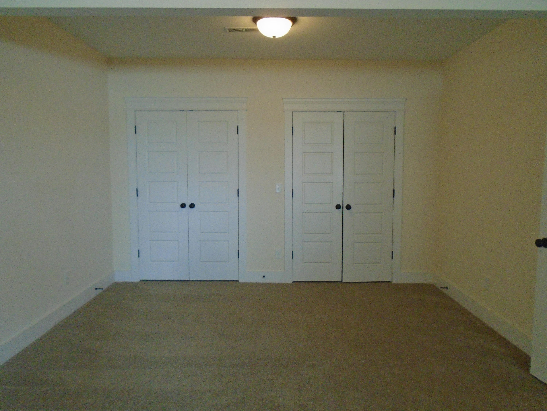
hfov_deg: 67.3
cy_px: 206
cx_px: 274
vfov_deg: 53.1
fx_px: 411
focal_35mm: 26
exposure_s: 1/80
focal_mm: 4.6
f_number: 3.2
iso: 640
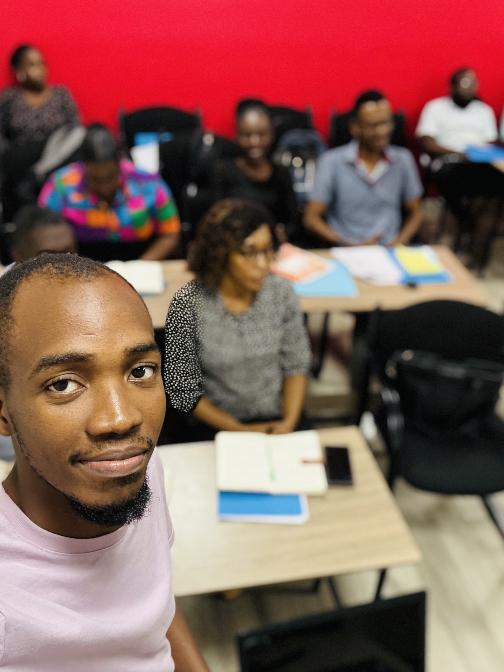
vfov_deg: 53.9
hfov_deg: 41.8
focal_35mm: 34
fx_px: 660
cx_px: 241
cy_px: 370
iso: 250
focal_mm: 2.69
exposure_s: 1/40
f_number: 1.9
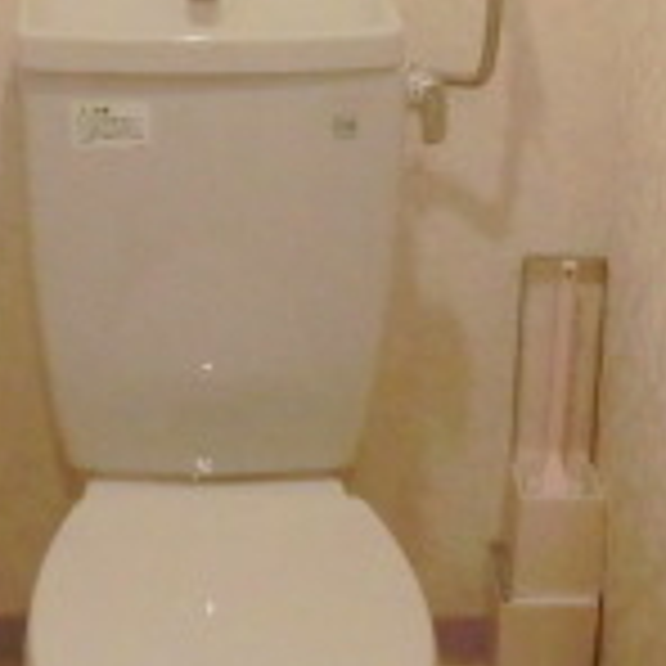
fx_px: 2003
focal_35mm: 92
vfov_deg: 17.9
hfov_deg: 18.7
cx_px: 144
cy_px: -148
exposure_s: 1/125
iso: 640
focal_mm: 4.24
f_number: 3
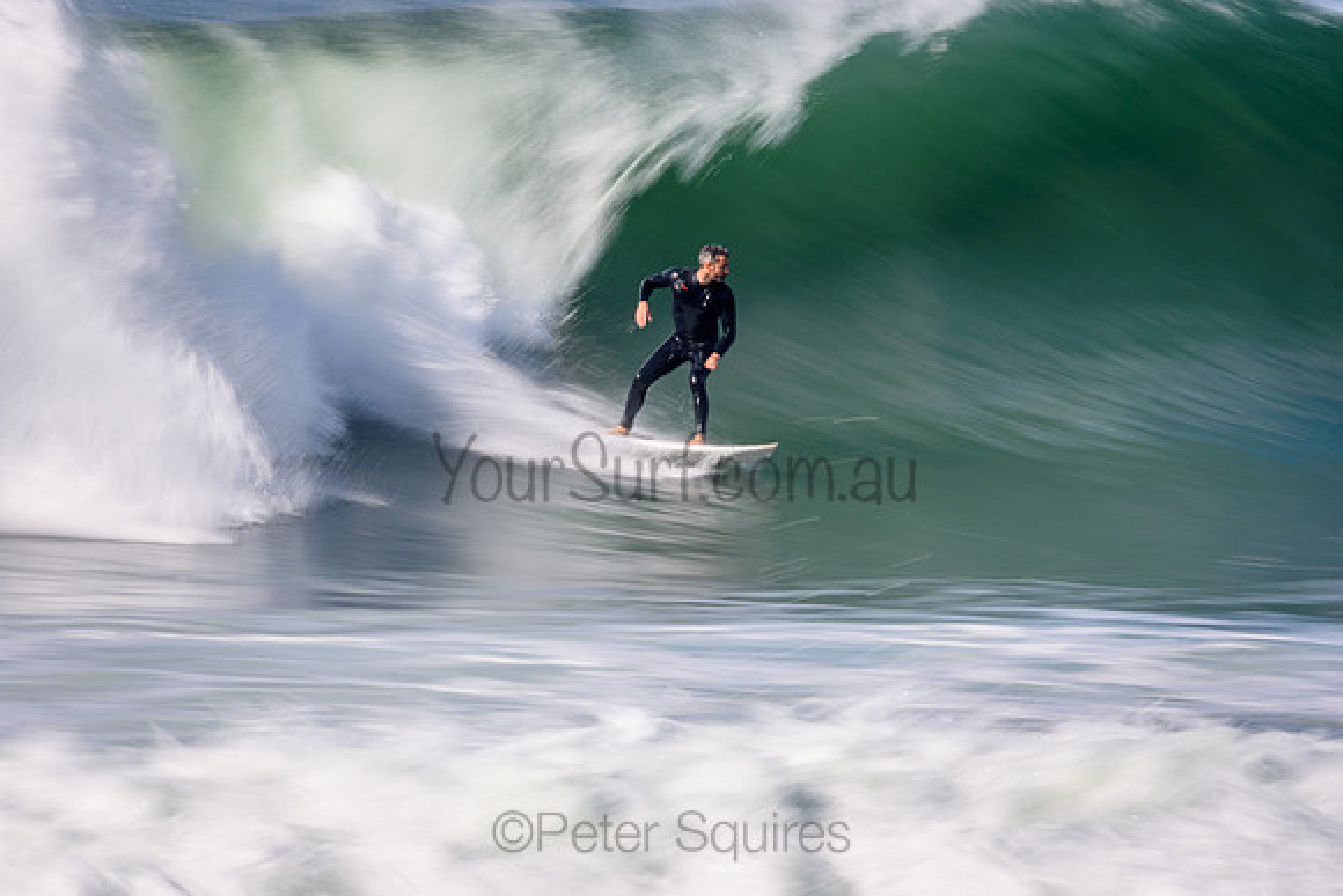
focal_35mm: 660
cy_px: 448
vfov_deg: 2.1
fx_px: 24626
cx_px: 672
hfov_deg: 3.1
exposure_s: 1/20
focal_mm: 440
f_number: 18
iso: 100
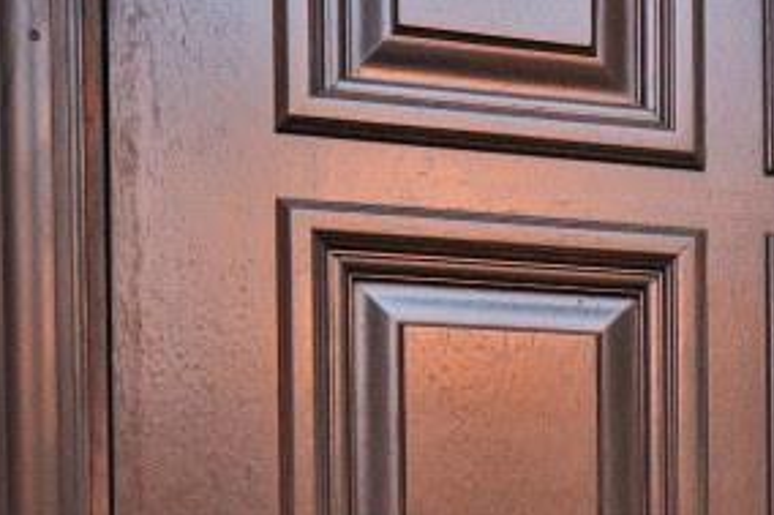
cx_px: 899
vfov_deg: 17.2
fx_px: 1590
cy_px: 684
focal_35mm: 74
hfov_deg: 25.0
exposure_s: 1/60
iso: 2000
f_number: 4
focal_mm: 14
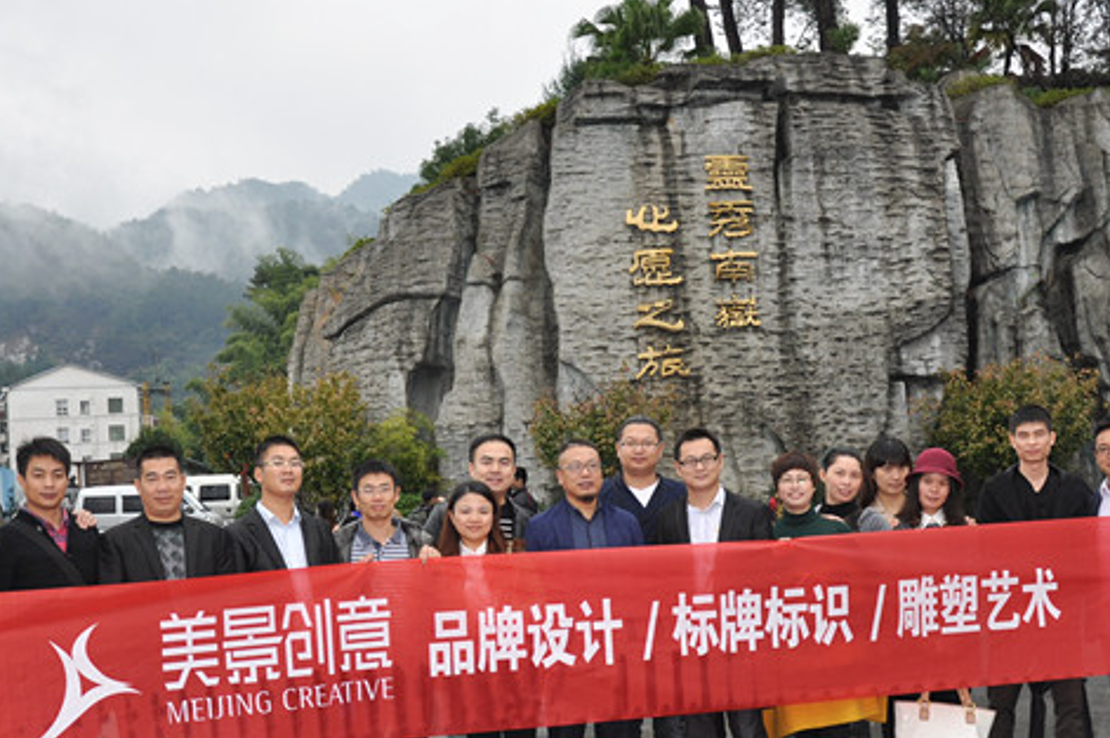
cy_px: 518
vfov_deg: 24.0
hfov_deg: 35.6
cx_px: 478
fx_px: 1725
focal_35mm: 56
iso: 200
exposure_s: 1/125
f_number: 3.8
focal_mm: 22
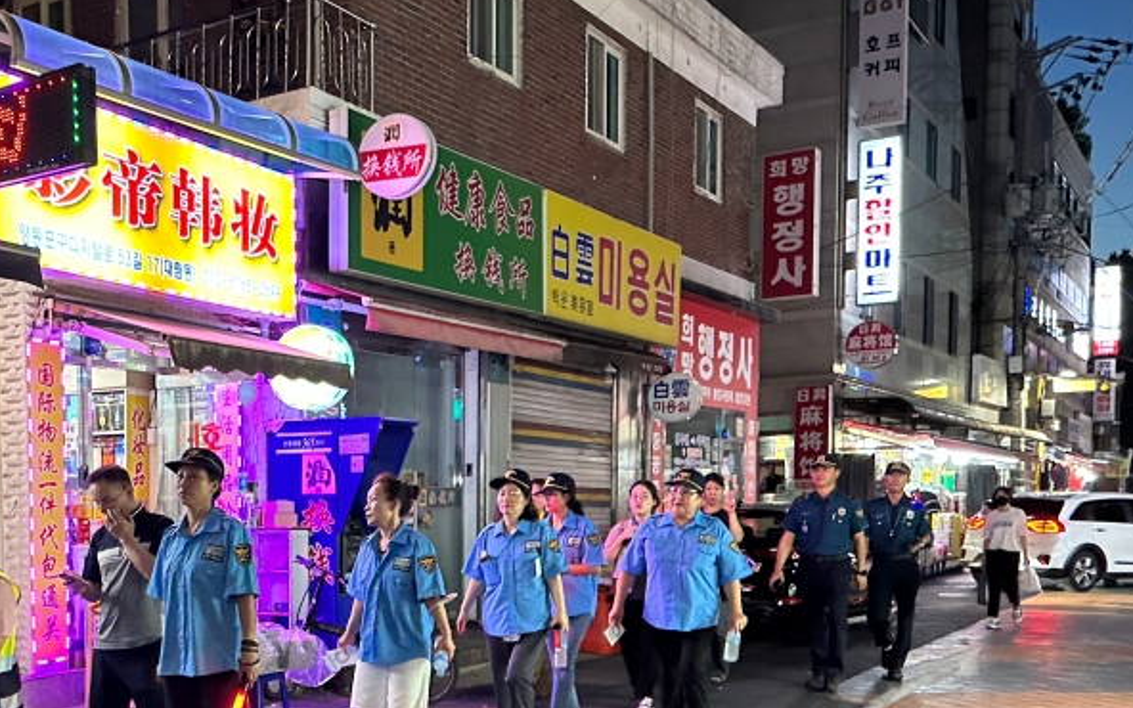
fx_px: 1328
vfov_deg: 29.1
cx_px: 233
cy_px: 584
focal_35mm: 43
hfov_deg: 44.1
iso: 640
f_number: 1.78
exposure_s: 1/40
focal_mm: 6.86
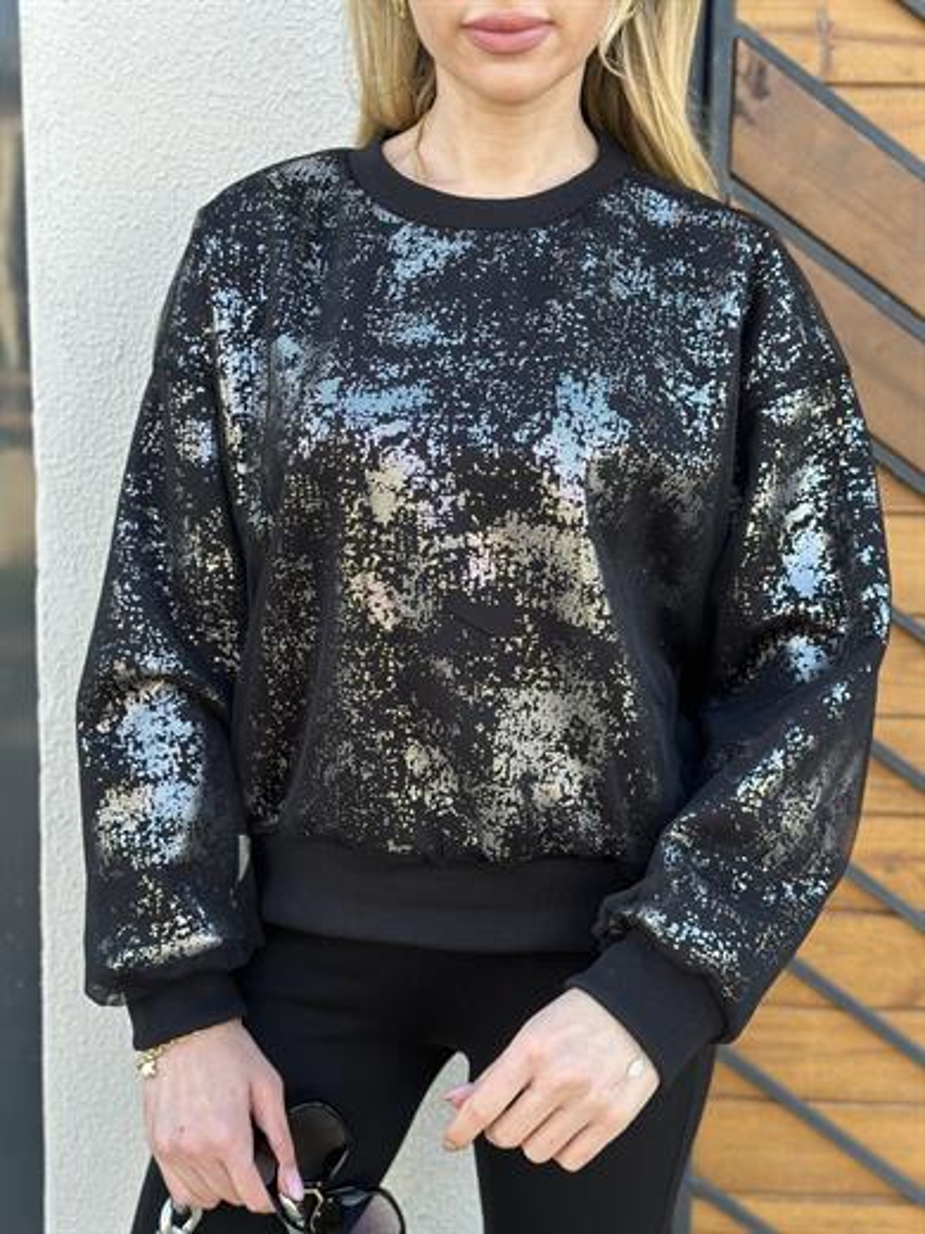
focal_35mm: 48
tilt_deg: -9.3
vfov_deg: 39.7
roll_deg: -0.5
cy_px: 617
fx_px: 1710
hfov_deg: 30.3
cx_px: 462
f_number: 1.78
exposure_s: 1/224
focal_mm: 6.86
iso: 80
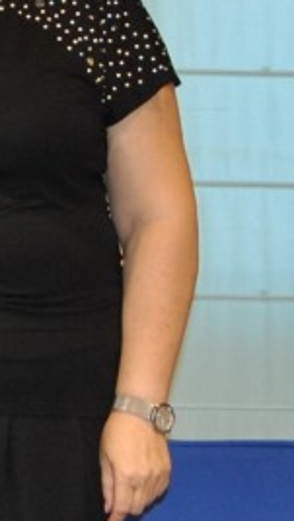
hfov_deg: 5.5
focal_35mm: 213
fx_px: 2948
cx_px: -473
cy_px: 236
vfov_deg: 10.1
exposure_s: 1/60
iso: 200
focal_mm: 26
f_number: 4
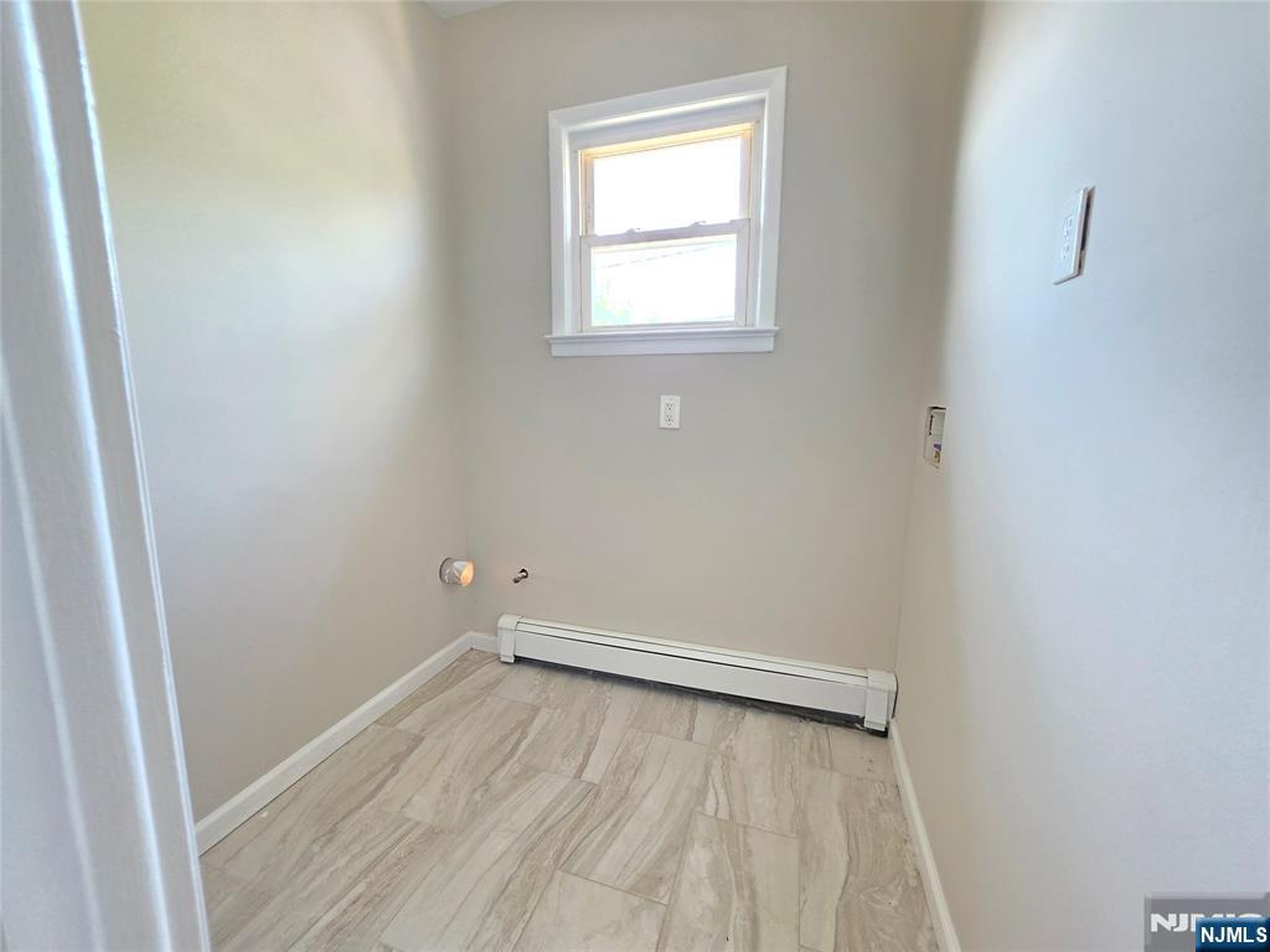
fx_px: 477
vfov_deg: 89.9
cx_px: 635
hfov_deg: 106.2
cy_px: 476
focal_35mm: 13
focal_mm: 2.2
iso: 250
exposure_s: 1/60
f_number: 1.9
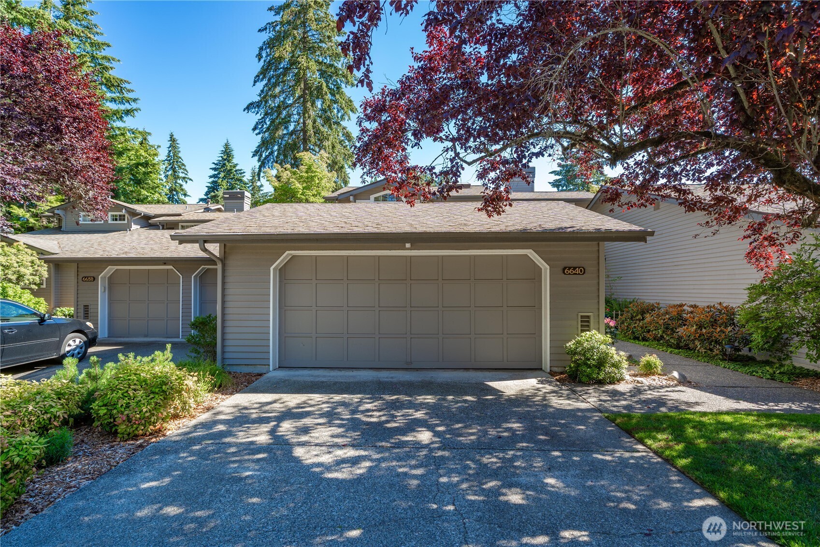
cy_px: 274
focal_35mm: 17
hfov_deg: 93.3
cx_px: 410
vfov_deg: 70.4
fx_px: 387
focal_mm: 17
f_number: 6.3
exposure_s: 1/50
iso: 100
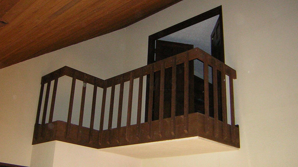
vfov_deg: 29.7
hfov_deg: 50.5
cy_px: 84
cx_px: 147
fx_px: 316
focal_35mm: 40
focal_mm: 4.7
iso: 200
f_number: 2.6
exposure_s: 1/60.1
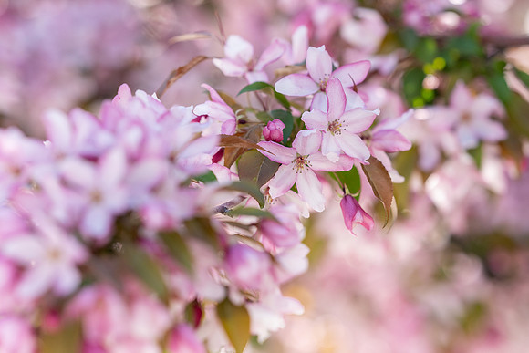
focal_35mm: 98
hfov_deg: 20.8
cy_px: 188
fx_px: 1443
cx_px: 238
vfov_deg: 13.9
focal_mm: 85
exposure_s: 1/2500
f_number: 2.8
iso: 250
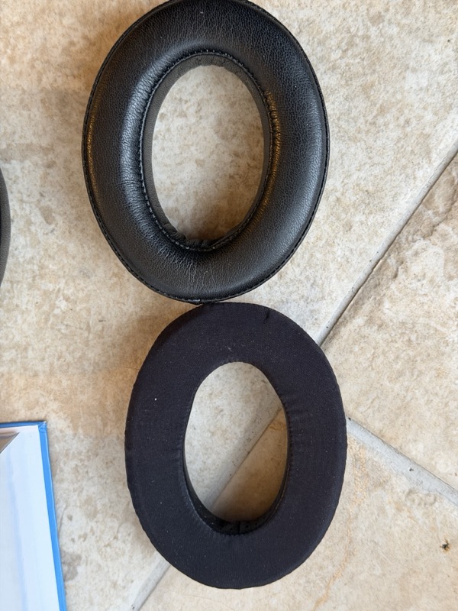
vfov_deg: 39.7
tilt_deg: -81.8
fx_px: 847
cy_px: 306
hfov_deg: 30.3
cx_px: 229
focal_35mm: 48
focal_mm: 6.76
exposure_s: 1/33
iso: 200
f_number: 1.78
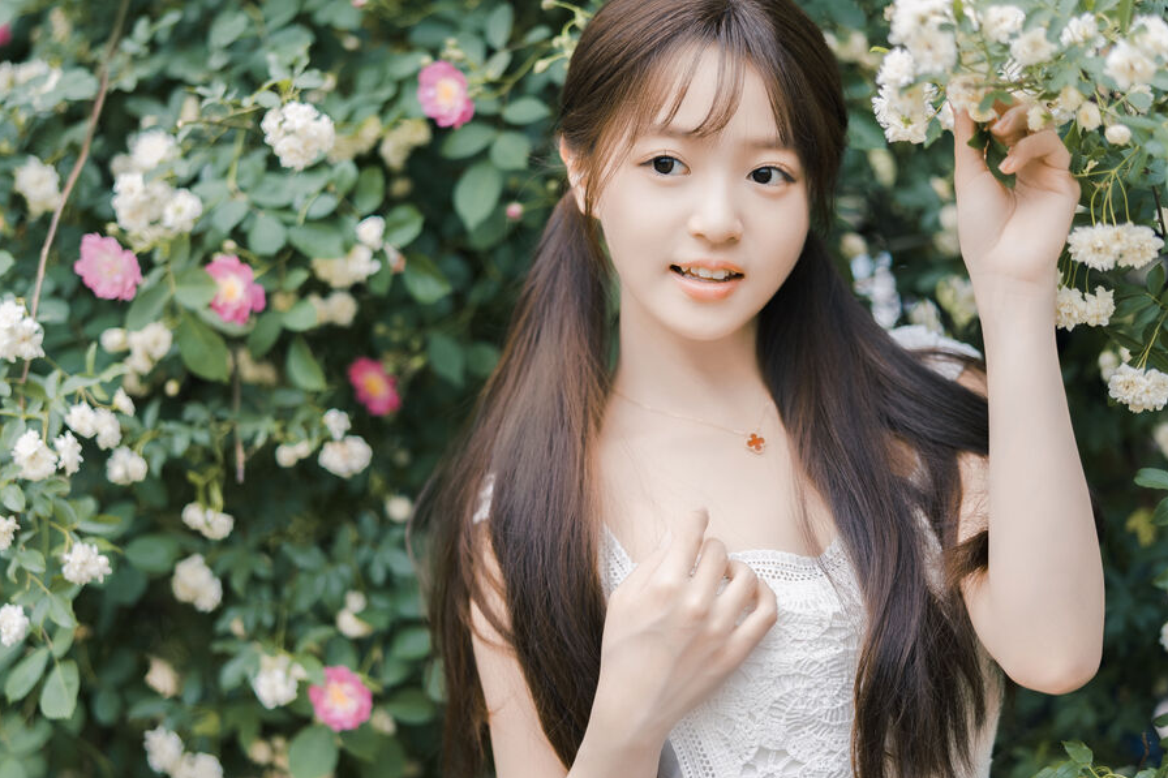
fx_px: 2173
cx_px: 577
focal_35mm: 67
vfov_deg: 20.3
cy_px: 396
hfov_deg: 30.1
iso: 100
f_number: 1.4
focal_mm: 50
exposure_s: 1/1250
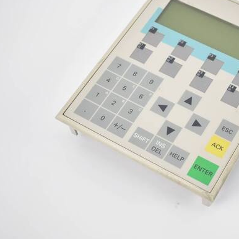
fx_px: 578
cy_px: 80
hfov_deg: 23.1
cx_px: 181
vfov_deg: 23.3
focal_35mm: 74
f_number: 4.2
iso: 160
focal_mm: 28
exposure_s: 1/50
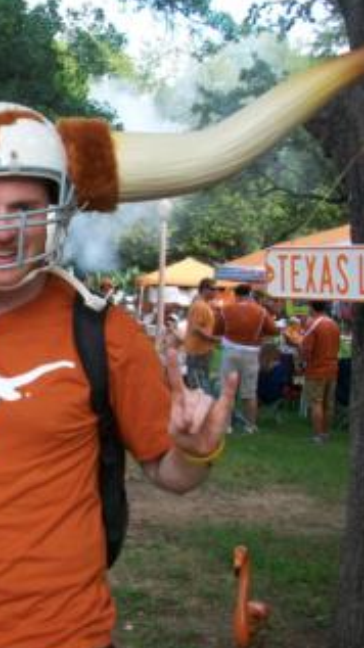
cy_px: 293
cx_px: -33
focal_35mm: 55
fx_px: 945
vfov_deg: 37.8
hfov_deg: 20.8
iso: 64
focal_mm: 5.7
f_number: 2.8
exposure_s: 1/125
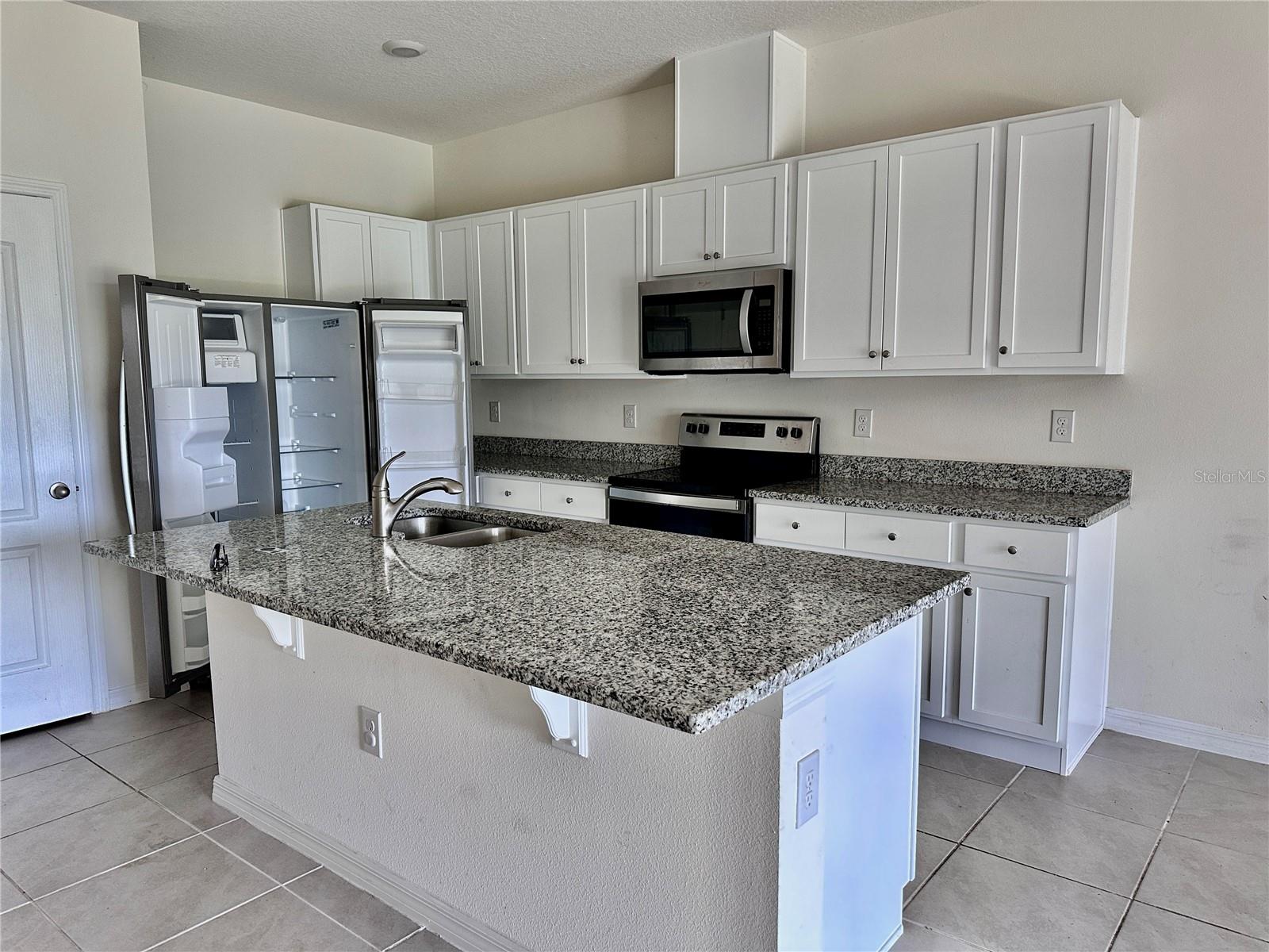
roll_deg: +0.6
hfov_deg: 71.6
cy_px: 476
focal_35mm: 24
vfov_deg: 56.8
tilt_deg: -6.9
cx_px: 634
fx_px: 880
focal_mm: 6.86
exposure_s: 1/119
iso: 250
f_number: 1.78
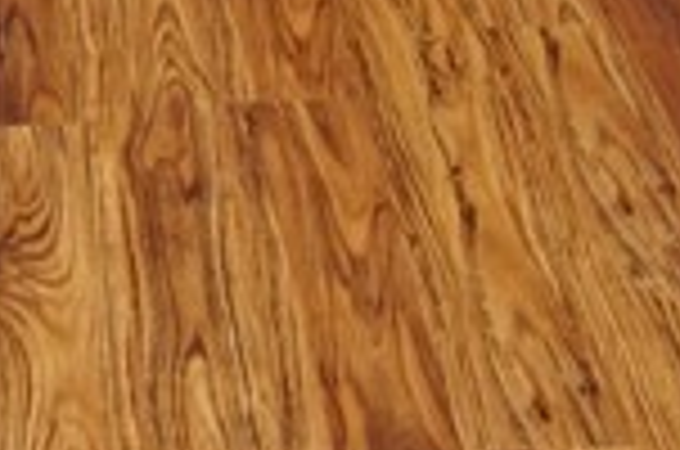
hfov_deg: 16.8
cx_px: -63
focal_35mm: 119
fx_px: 2235
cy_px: -590
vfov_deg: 10.2
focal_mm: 11
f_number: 4.5
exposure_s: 1/60
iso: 160
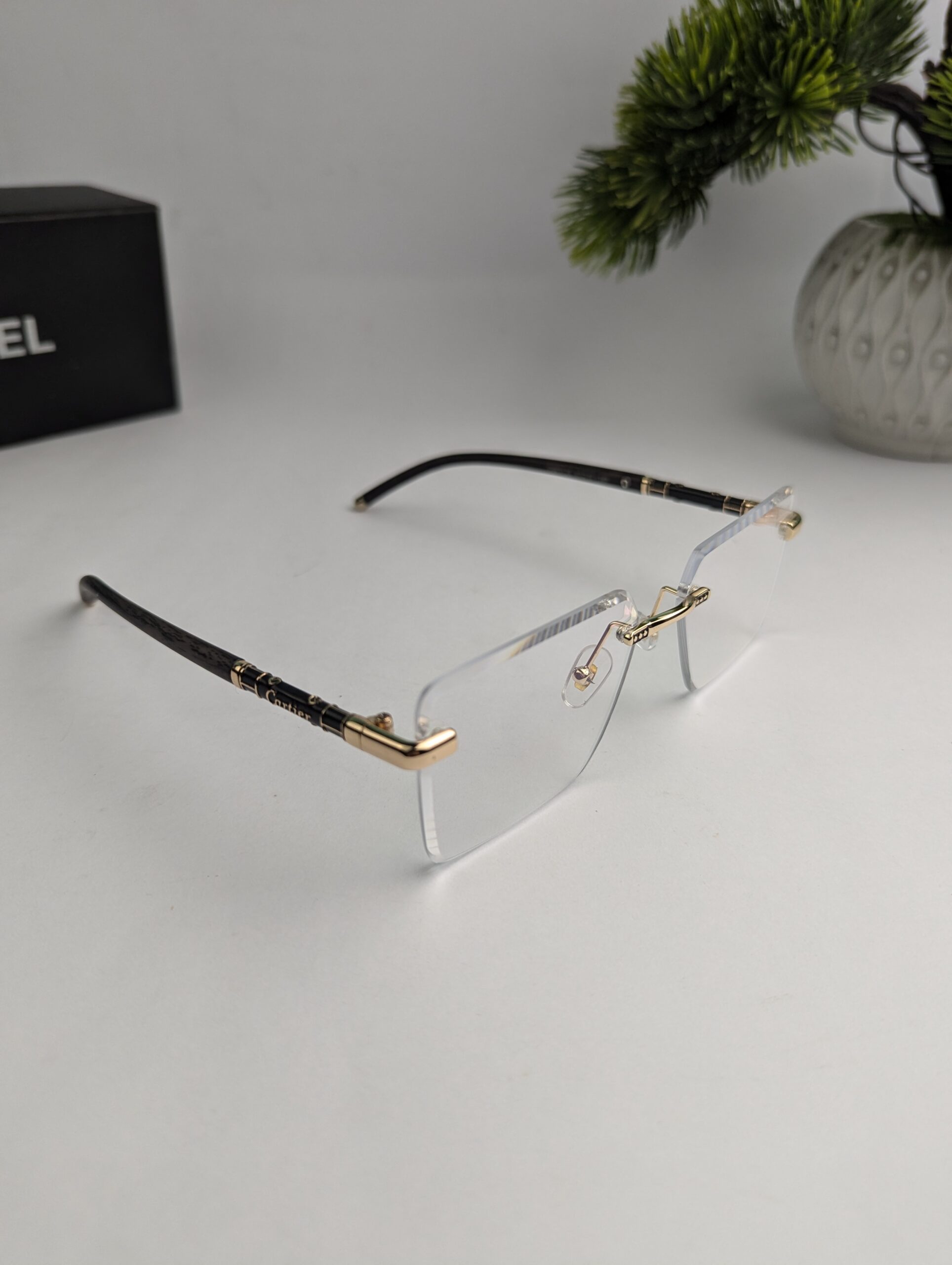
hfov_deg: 56.9
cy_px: 632
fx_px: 878
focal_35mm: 24
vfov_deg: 71.5
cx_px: 476
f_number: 1.85
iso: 63
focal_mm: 6.81
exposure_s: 1/234
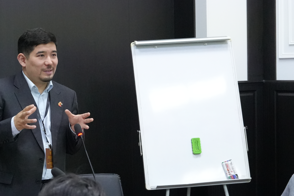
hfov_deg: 22.2
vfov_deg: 15.2
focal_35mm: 90
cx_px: 46
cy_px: 118
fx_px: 736
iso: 5000
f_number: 4
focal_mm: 29.7
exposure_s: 1/160
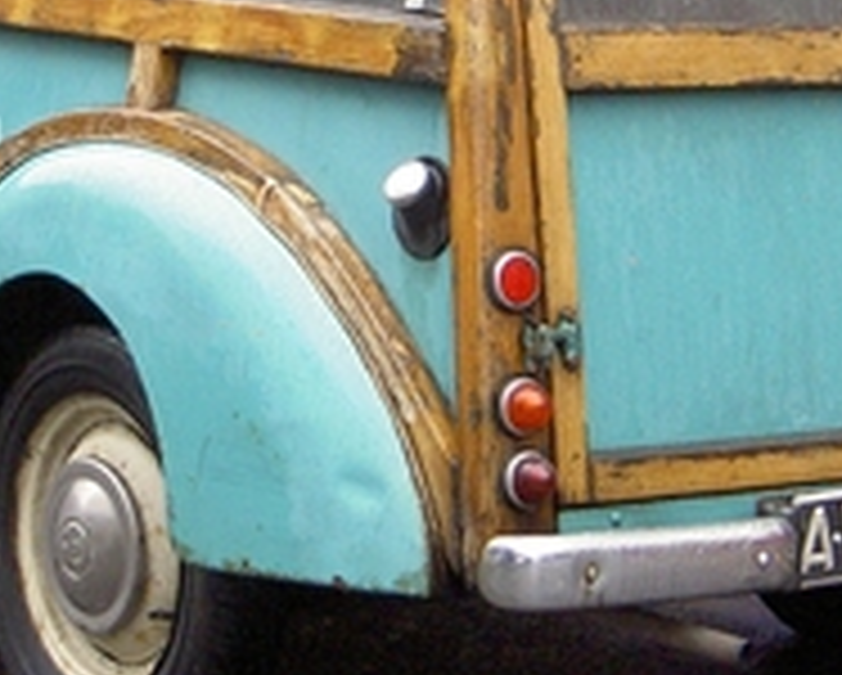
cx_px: 396
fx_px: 4291
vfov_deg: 9.0
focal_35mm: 172
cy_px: 180
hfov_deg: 11.2
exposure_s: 1/200
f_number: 3.3
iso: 200
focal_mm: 11.3
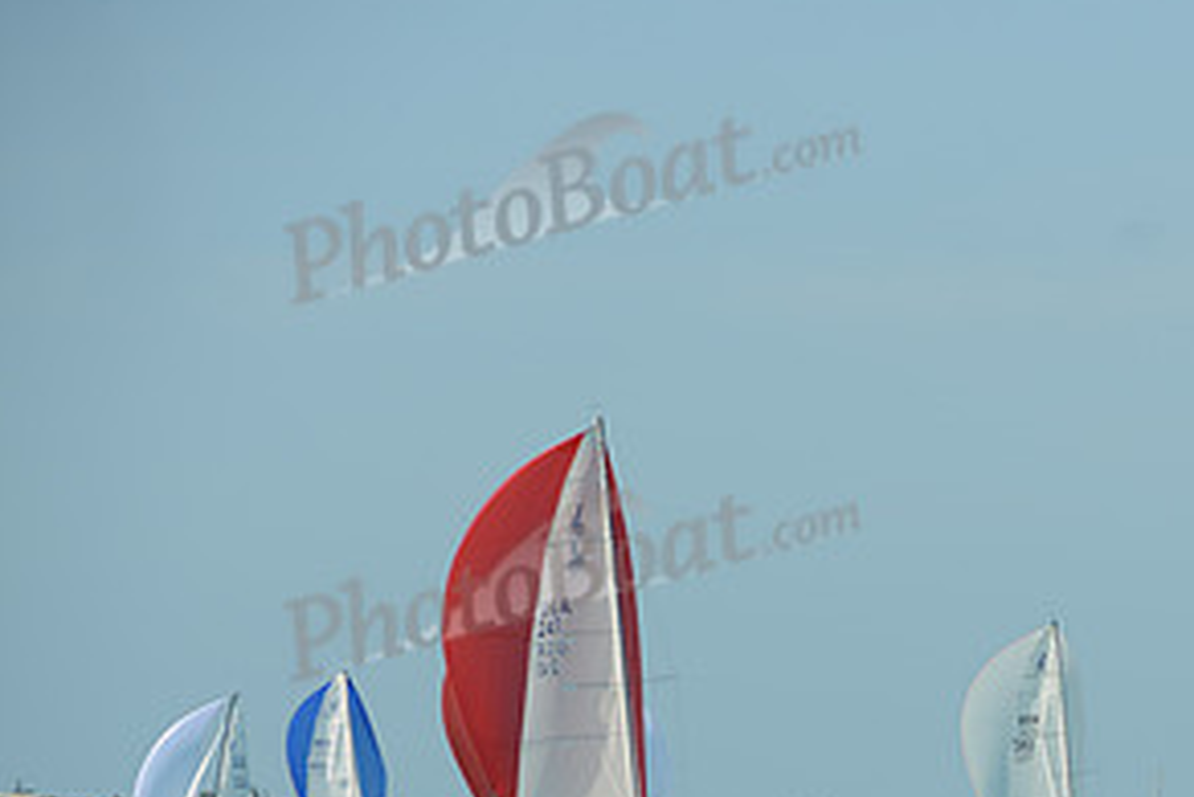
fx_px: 13173
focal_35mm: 397
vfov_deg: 3.5
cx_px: 1075
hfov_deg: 5.2
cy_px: 730
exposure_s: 1/2000
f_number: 4.5
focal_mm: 200
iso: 200
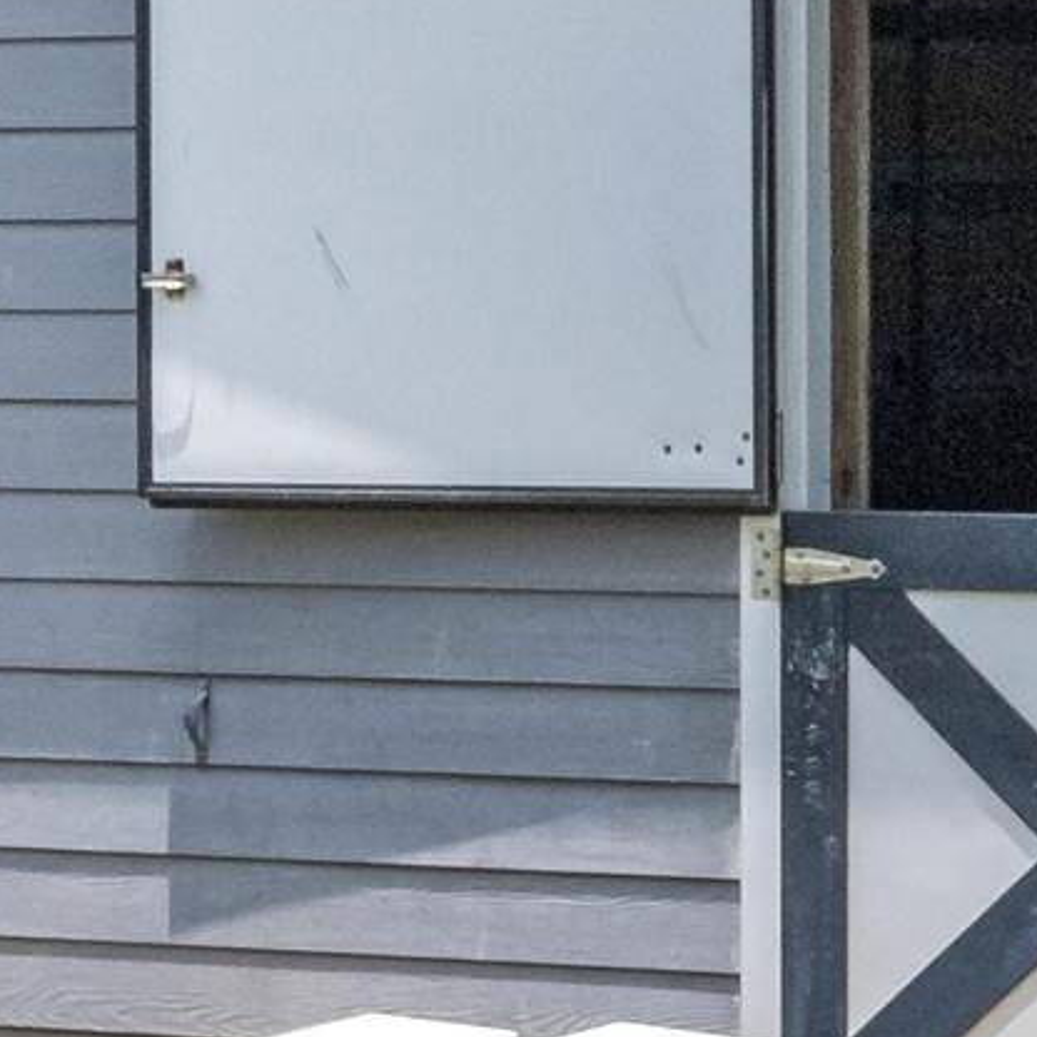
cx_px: 930
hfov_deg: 7.7
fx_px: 7660
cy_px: 289
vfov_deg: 7.7
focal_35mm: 226
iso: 800
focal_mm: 24
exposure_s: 1/2000
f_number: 8
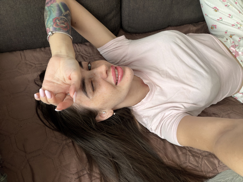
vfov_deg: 58.9
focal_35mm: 23
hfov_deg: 73.9
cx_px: 122
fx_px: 161
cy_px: 91
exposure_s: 1/60
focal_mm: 2.71
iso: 200
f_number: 1.9
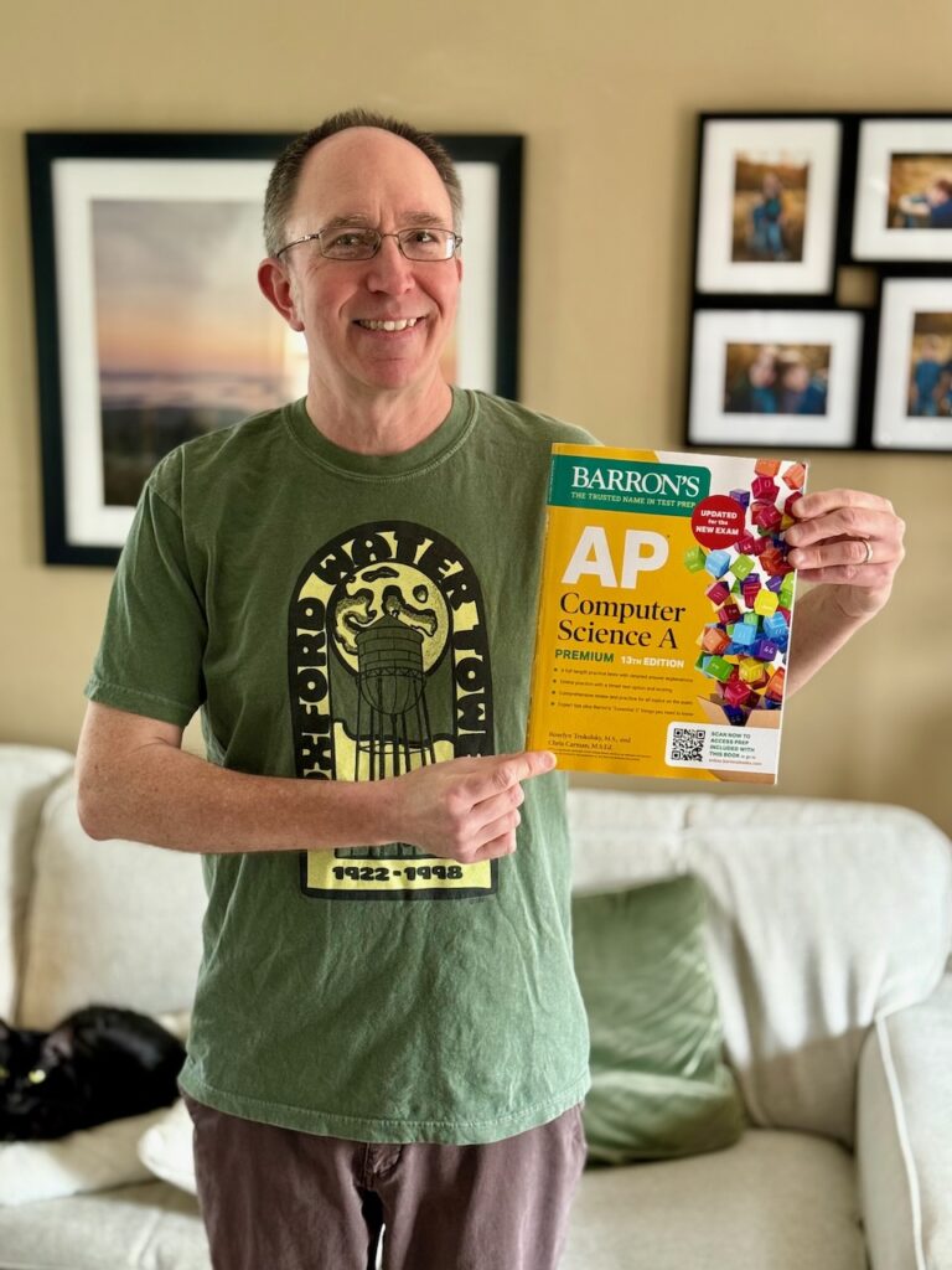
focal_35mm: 48
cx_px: 476
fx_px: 1760
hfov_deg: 30.3
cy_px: 635
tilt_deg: -11.5
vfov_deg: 39.7
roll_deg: -0.4
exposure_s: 1/40
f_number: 1.78
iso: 320
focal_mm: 6.76
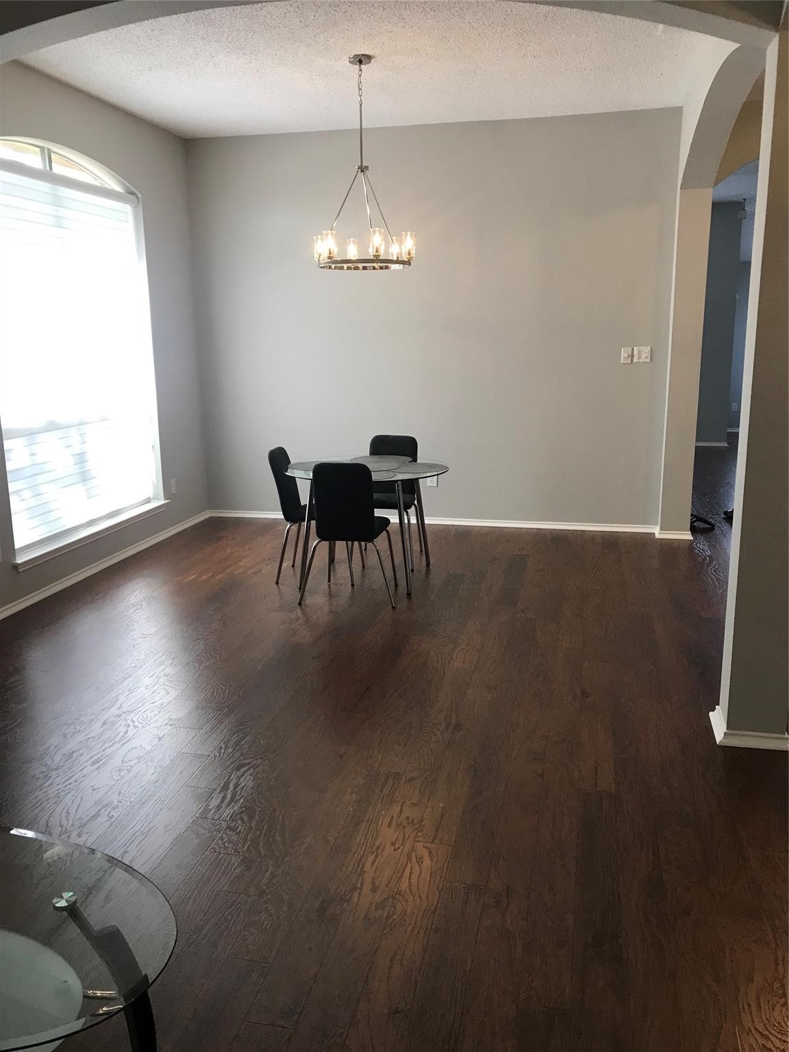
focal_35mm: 28
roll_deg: +1.4
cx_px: 394
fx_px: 851
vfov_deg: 63.4
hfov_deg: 49.7
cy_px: 526
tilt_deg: -11.5
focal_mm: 3.99
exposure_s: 1/40
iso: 25
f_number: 1.8
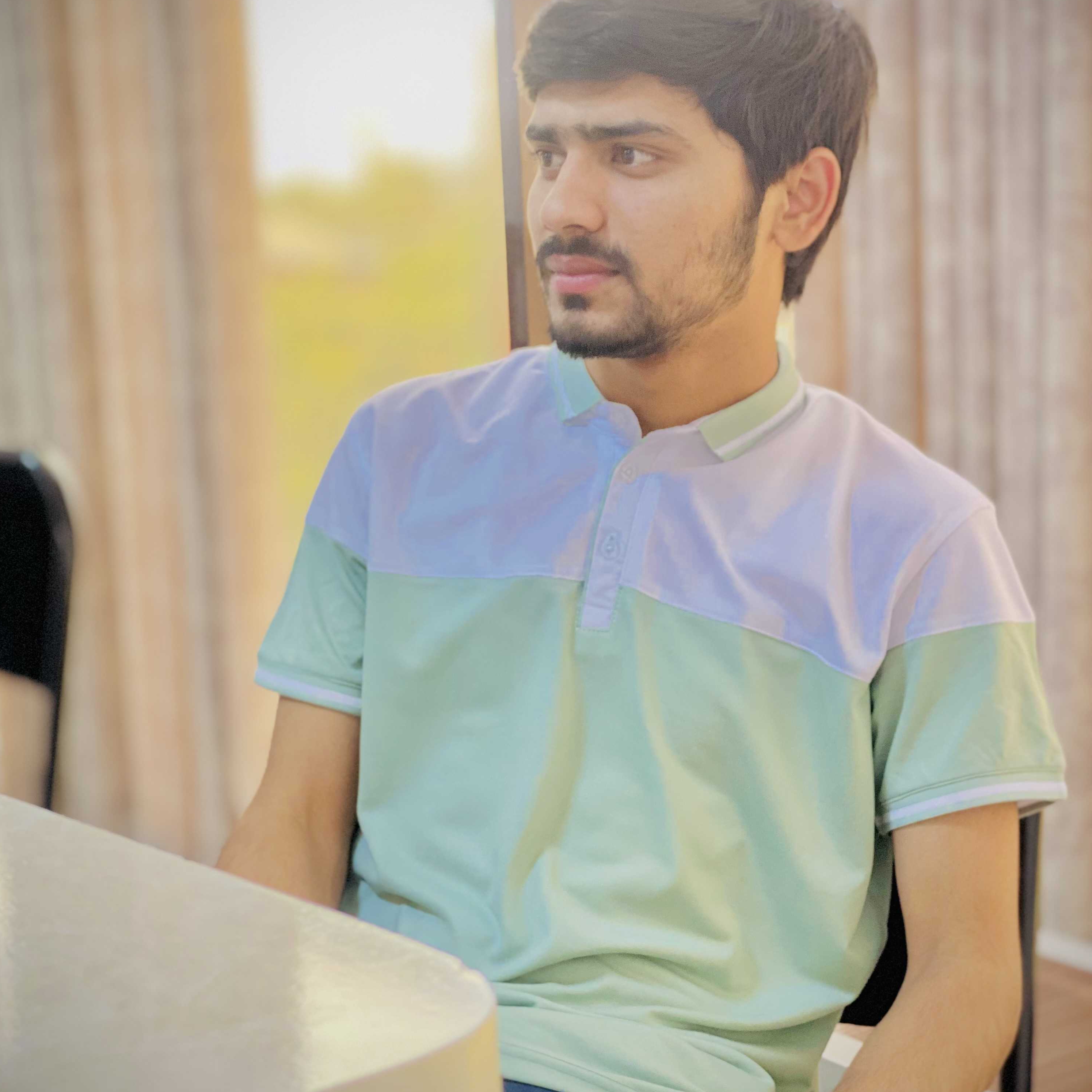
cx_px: 543
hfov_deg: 27.7
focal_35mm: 62
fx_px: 2213
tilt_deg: -6.0
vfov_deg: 27.7
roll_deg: +2.0
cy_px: 527
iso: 160
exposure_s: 1/120
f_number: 2
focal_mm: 6
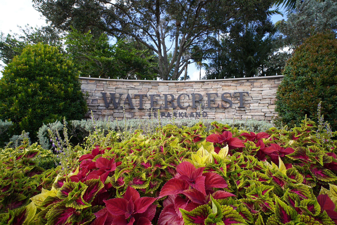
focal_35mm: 16
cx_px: 168
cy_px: 112
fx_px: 154
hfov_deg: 95.0
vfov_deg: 72.1
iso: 100
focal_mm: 11
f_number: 5
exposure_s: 1/200
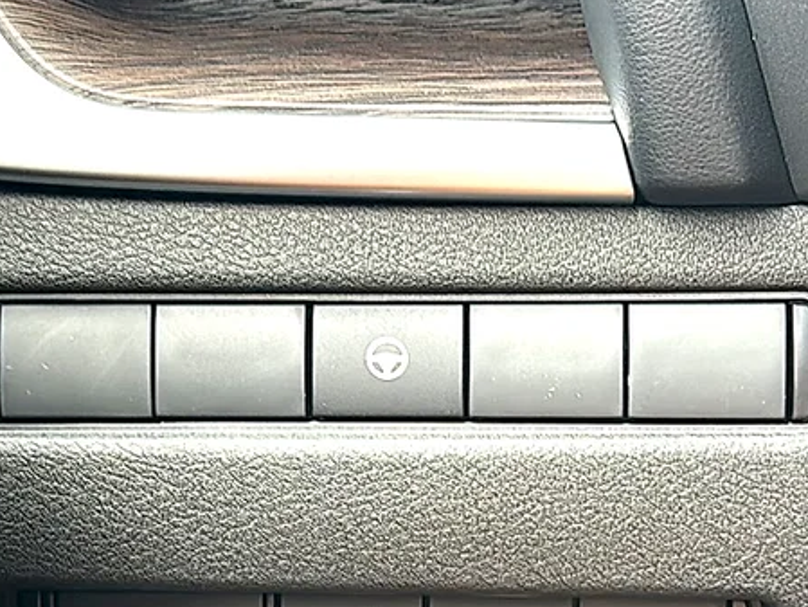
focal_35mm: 67
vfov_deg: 21.9
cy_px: 401
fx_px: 1564
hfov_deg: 29.0
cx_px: 373
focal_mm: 6.86
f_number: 1.78
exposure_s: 1/41
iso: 64
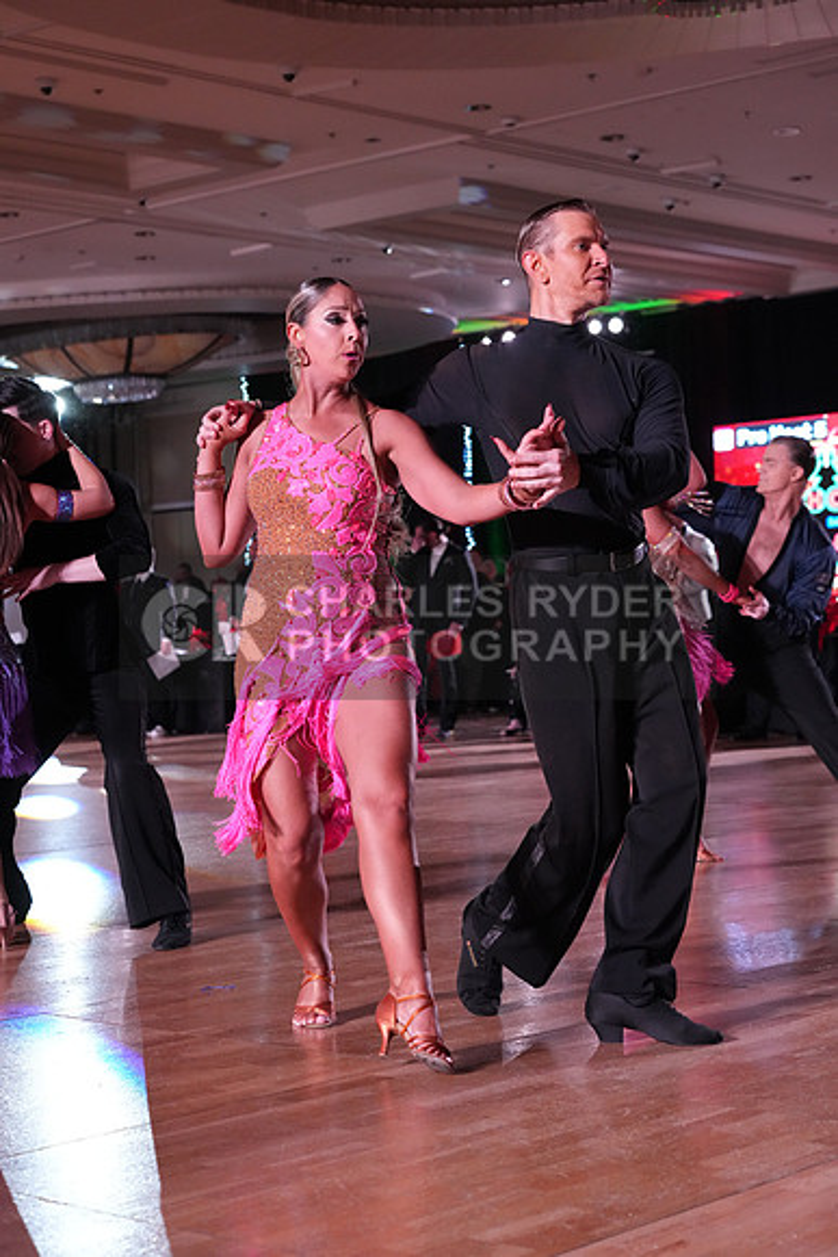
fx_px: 2198
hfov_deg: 21.6
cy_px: 628
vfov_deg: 31.9
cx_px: 419
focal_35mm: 63
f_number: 5
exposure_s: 1/320
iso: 5000
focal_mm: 63
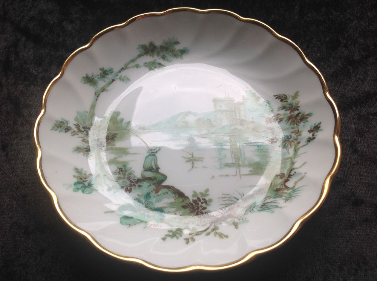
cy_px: 140
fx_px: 381
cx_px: 188
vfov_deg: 40.6
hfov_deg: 52.7
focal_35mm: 35
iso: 50
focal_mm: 4.28
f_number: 2.4
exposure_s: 1/122
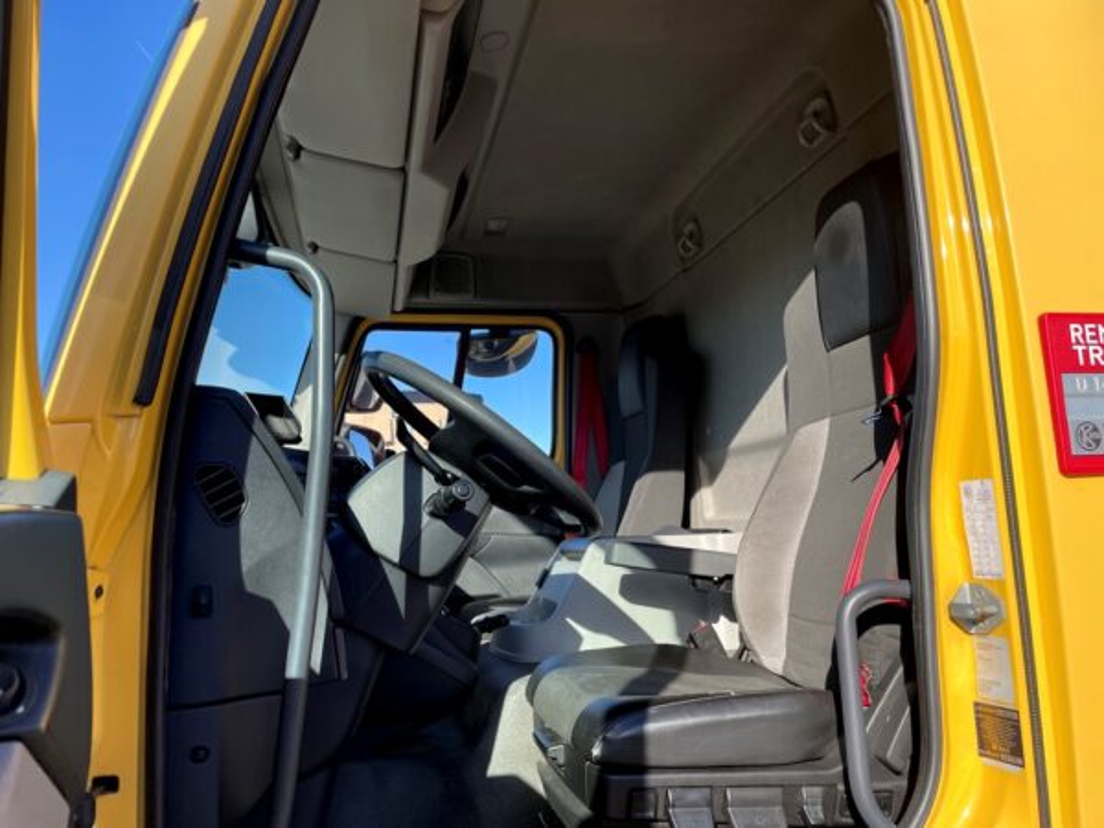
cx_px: 552
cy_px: 414
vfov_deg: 53.1
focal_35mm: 26
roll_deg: +2.5
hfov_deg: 67.3
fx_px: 829
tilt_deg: +8.3
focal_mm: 4.2
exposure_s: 1/1182
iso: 32
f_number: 1.6
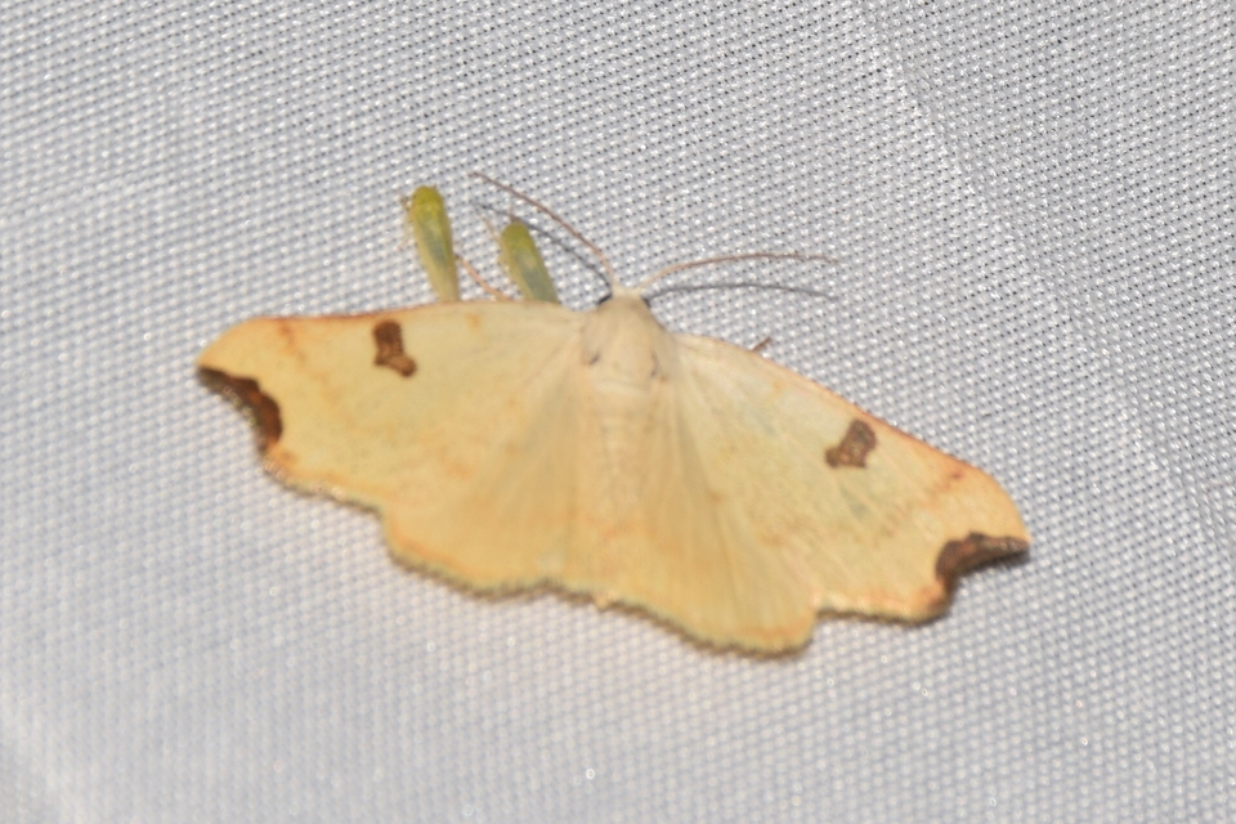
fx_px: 7209
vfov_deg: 6.5
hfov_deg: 9.8
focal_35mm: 210
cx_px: 618
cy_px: 412
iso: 100
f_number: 13
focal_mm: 140
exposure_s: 1/160
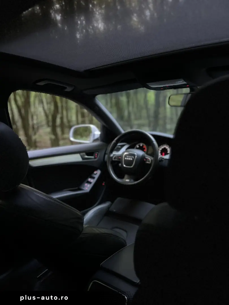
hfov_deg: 53.1
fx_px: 229
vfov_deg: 67.3
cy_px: 152
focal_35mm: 26
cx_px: 114
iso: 500
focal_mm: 5.7
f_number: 1.5
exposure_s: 1/30
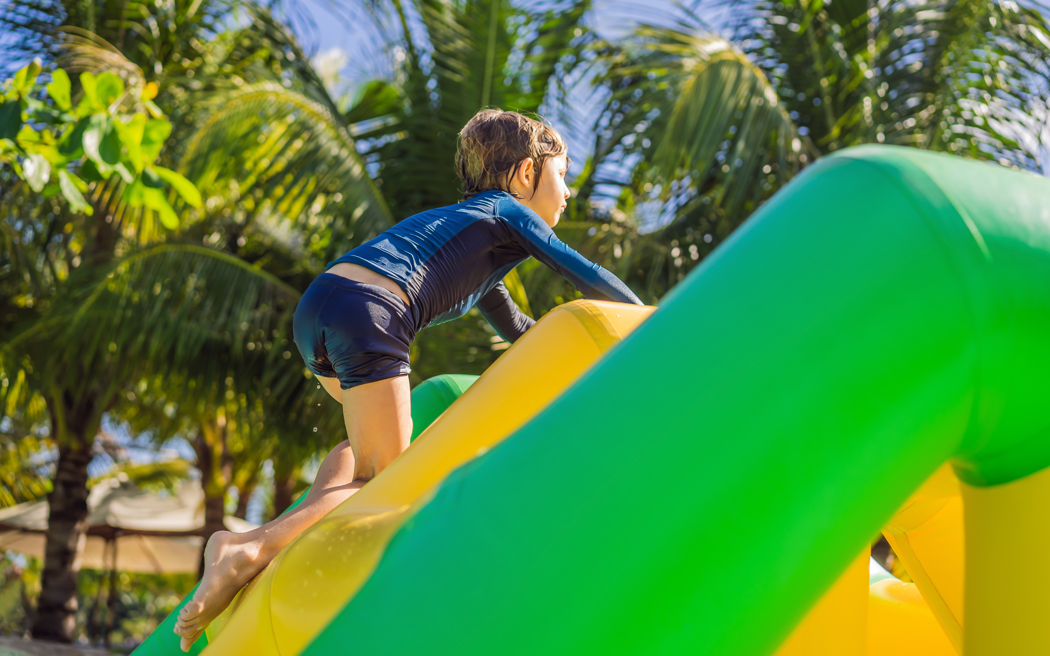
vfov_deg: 22.7
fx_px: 1631
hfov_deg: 35.7
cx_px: 531
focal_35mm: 57
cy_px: 314
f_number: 2.8
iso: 160
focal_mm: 55
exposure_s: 1/1000
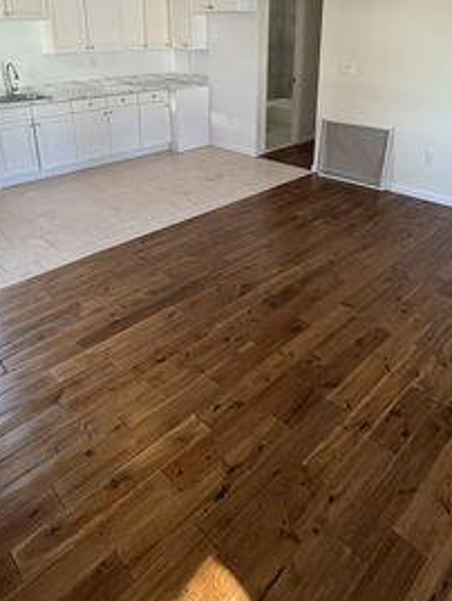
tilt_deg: -18.7
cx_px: 227
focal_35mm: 26
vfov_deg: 64.9
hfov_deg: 53.1
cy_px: 183
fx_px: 452
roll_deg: +0.3
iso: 320
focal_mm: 2.22
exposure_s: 1/120
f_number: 2.2
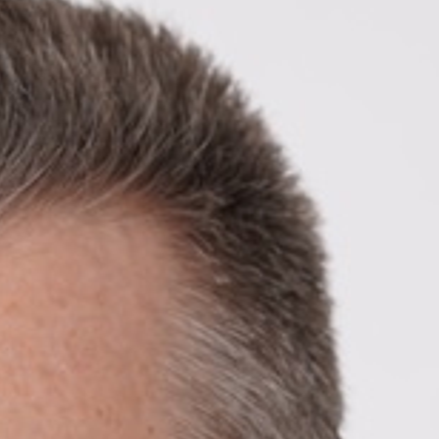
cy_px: 1112
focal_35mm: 568
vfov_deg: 3.0
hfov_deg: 3.1
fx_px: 8150
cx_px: -177
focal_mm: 100
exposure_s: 1/160
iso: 100
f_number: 6.3
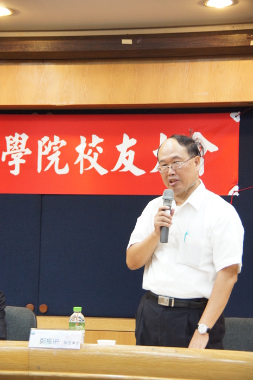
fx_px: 1108
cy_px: 190
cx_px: 126
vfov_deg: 19.5
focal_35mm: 105
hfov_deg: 13.0
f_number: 5
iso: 1600
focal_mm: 70
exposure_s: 1/40
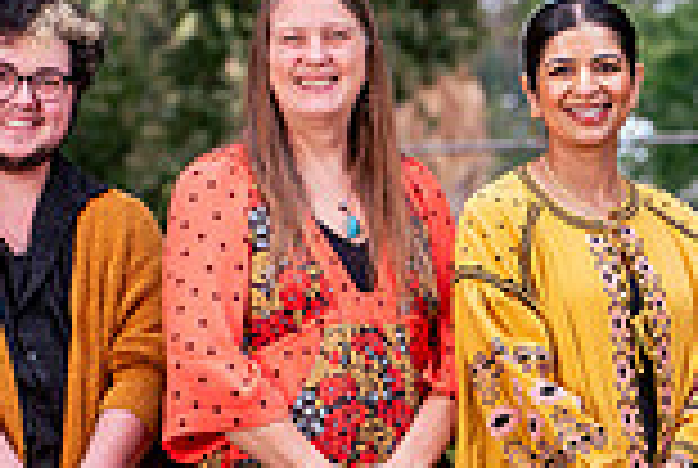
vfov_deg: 3.0
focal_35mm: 467
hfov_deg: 4.4
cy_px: 371
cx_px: 630
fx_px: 9072
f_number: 5.6
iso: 200
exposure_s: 1/250
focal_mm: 125
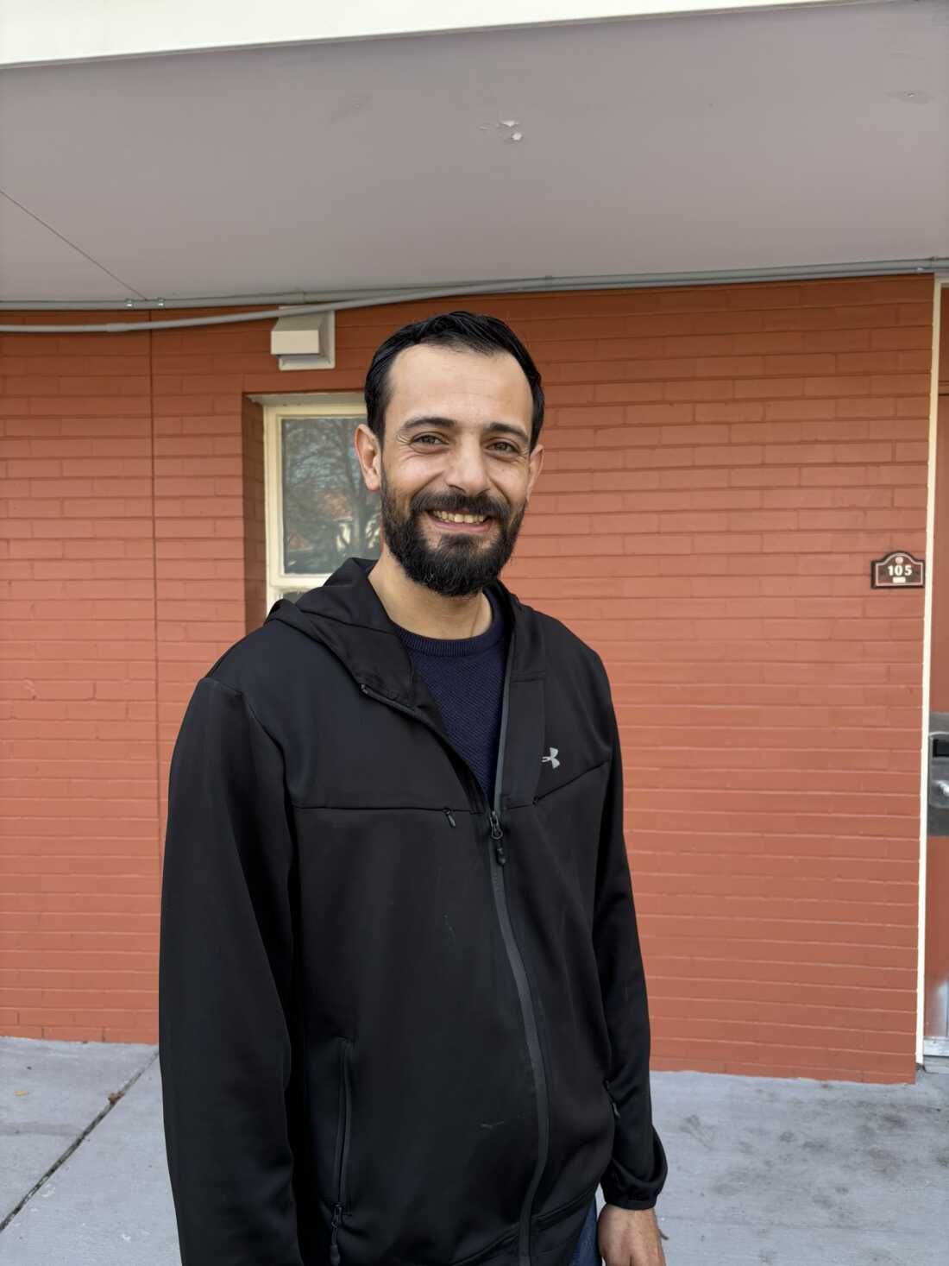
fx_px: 951
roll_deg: +0.6
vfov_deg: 67.3
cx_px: 474
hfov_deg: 53.1
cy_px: 633
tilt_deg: -3.3
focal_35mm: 26
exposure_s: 1/260
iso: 40
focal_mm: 5.96
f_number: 1.6
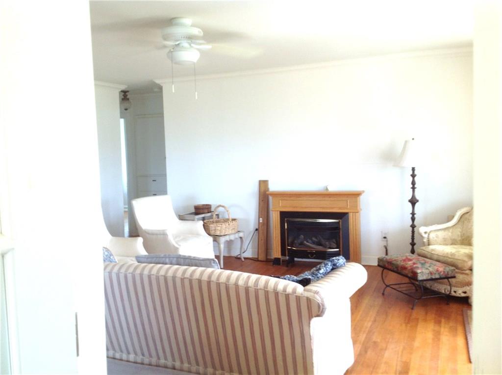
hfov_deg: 52.7
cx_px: 251
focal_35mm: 35
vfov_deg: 40.6
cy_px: 188
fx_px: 507
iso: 80
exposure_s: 1/24
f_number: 2.4
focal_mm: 4.28
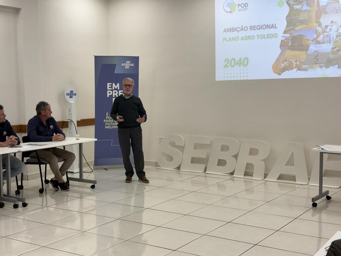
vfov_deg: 28.0
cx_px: 170
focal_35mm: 52
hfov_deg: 36.8
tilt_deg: -5.5
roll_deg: +0.3
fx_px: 512
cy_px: 128
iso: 32
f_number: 1.6
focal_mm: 5.96
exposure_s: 1/120
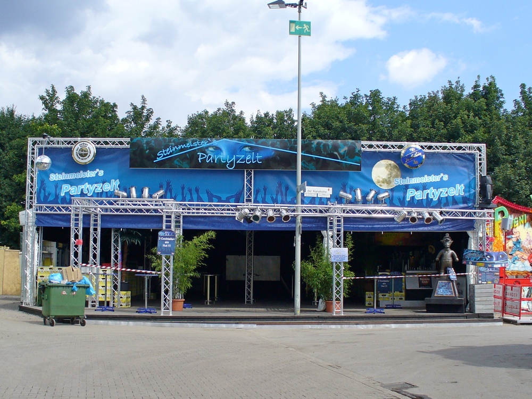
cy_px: 200
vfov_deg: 31.5
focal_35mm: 46
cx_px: 266
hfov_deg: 41.2
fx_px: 707
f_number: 5.6
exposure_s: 1/200
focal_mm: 6.1
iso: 80
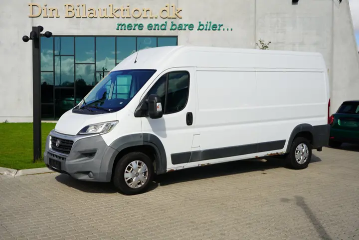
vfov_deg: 31.9
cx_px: 180
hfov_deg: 46.4
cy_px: 120
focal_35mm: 42
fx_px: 419
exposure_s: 1/160
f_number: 11
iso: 100
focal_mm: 42
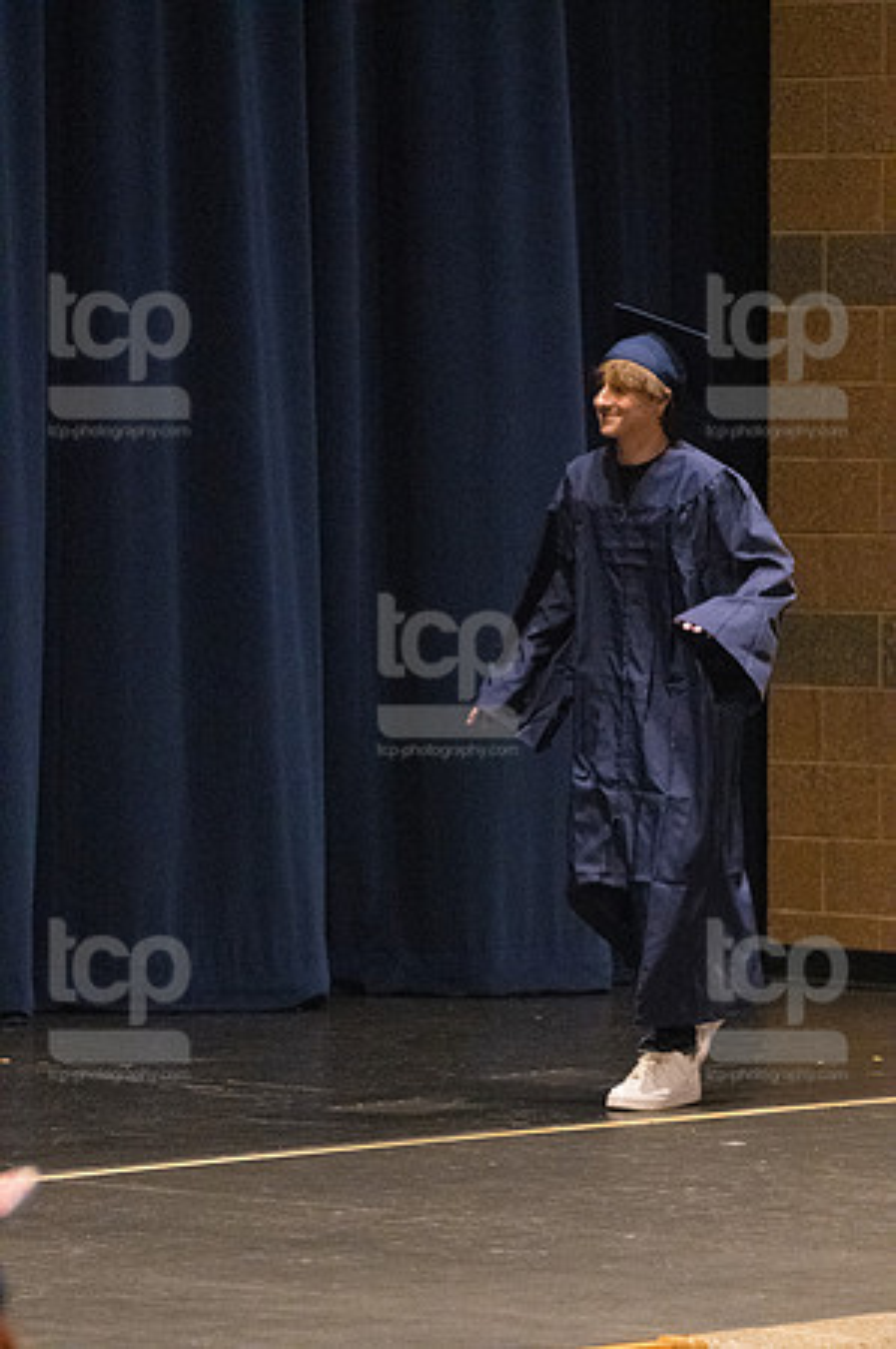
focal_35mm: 247
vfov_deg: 8.3
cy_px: 674
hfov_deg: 5.6
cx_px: 448
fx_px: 9242
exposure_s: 1/250
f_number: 4.5
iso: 8000
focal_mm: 165
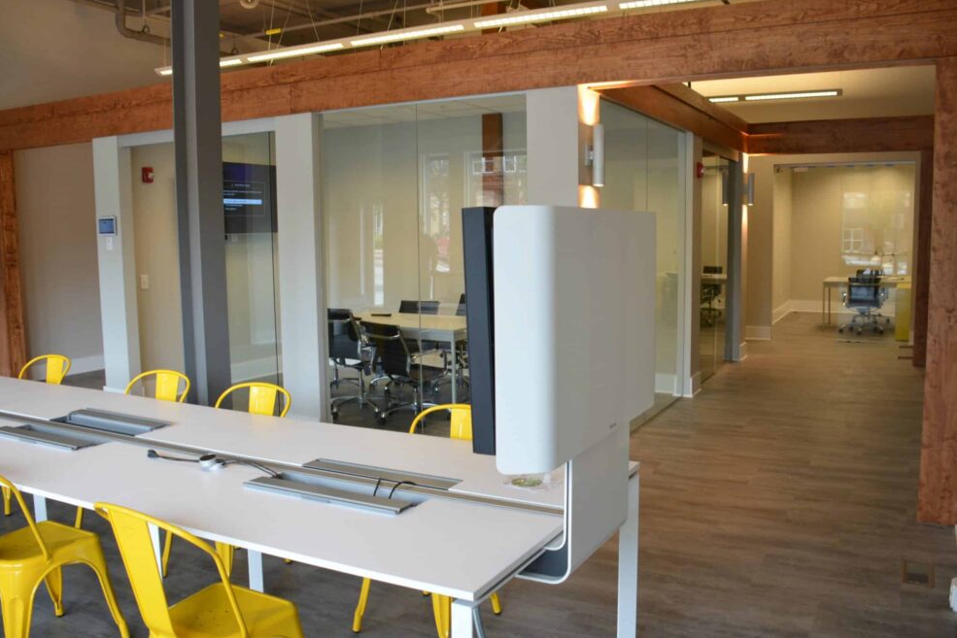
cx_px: 496
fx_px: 744
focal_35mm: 28
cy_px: 311
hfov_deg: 65.4
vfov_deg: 46.4
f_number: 4
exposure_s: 1/60
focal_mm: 18
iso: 400
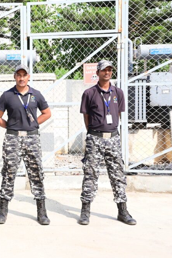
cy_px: 131
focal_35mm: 53
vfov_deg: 37.7
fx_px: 378
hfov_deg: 24.3
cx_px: -5
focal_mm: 34.5
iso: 250
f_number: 8
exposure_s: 1/160
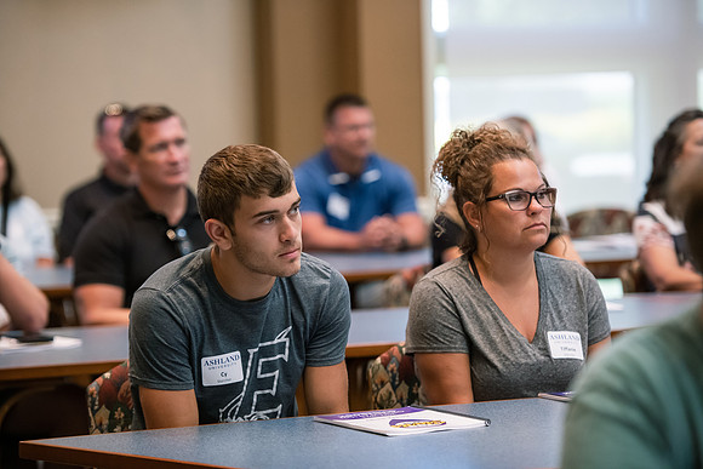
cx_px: 352
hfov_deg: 15.2
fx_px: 2637
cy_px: 234
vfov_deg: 10.2
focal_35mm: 135
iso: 2000
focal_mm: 135
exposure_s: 1/160
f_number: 2.8
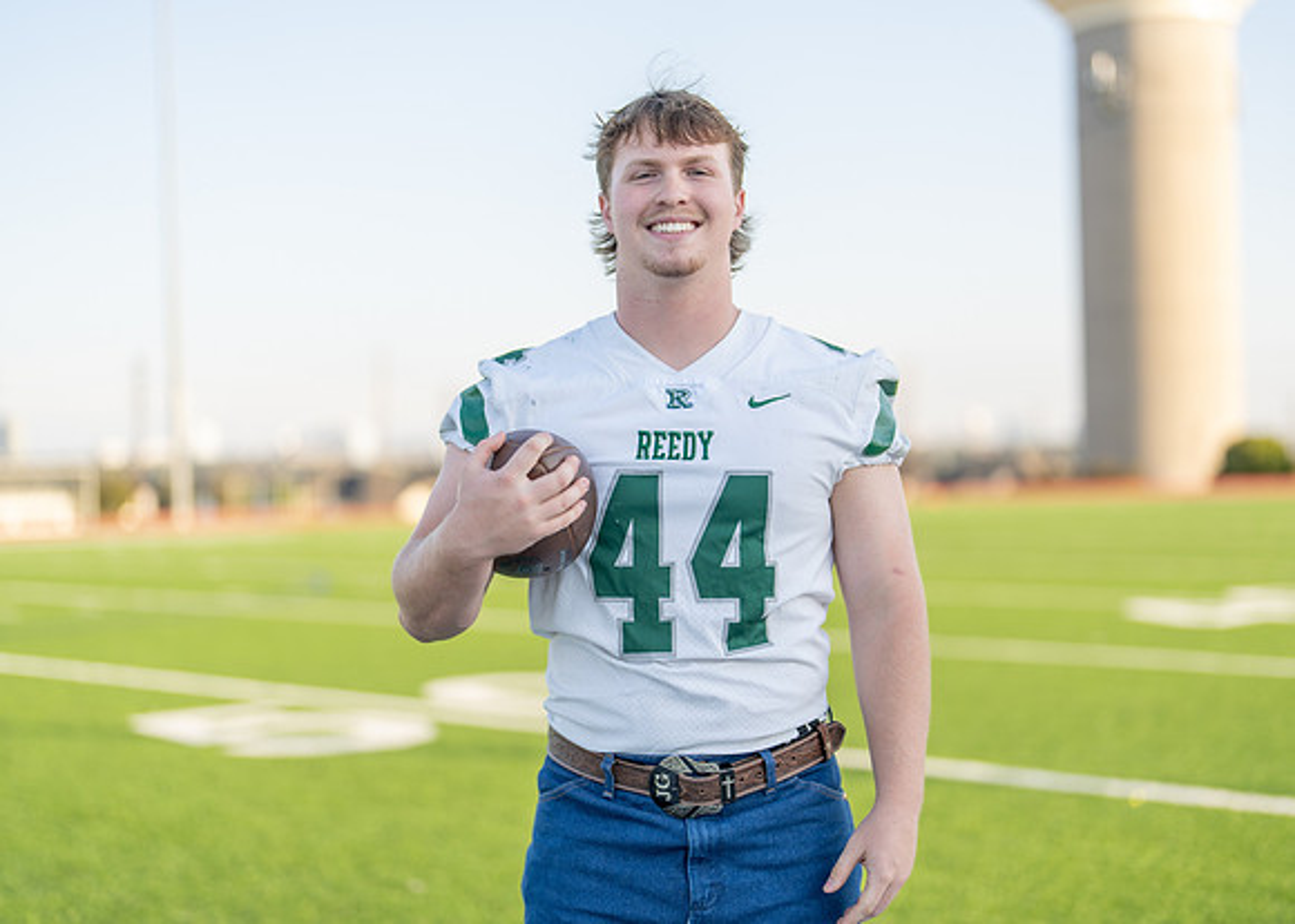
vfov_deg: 25.2
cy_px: 478
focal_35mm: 56
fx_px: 2067
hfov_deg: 34.8
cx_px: 688
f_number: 1.2
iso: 100
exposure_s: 1/2000
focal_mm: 50
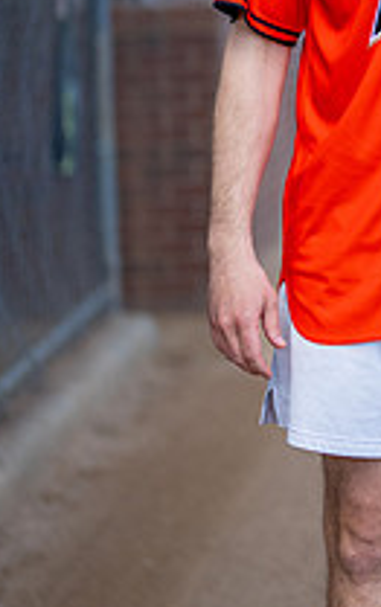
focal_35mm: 162
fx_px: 2686
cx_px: 543
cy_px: 70
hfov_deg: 8.0
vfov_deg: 12.8
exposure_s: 1/2000
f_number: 1.2
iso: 125
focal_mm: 50
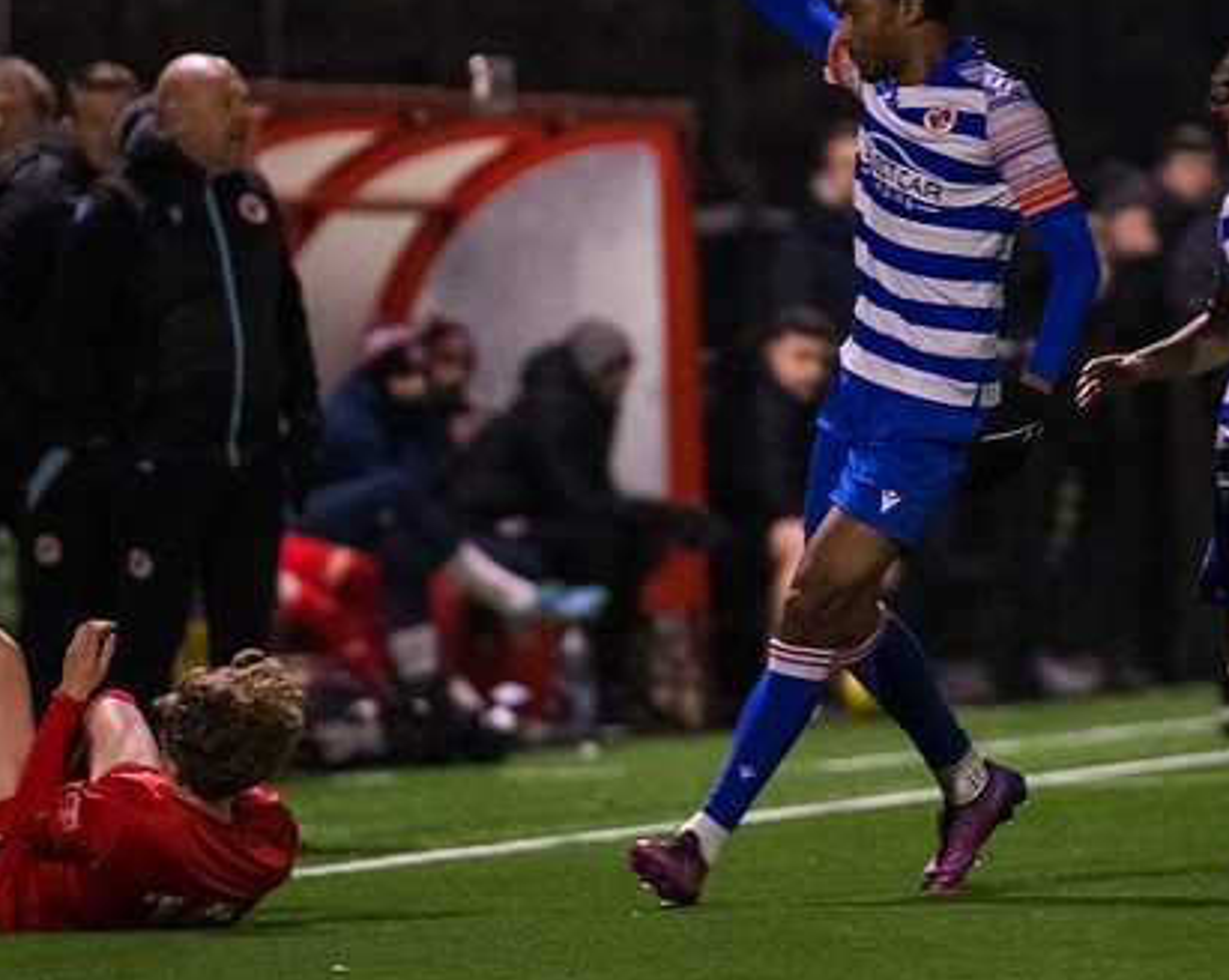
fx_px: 22712
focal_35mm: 625
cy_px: 493
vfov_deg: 2.5
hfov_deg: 3.1
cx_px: 834
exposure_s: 1/1000
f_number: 2.8
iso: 8000
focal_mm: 270
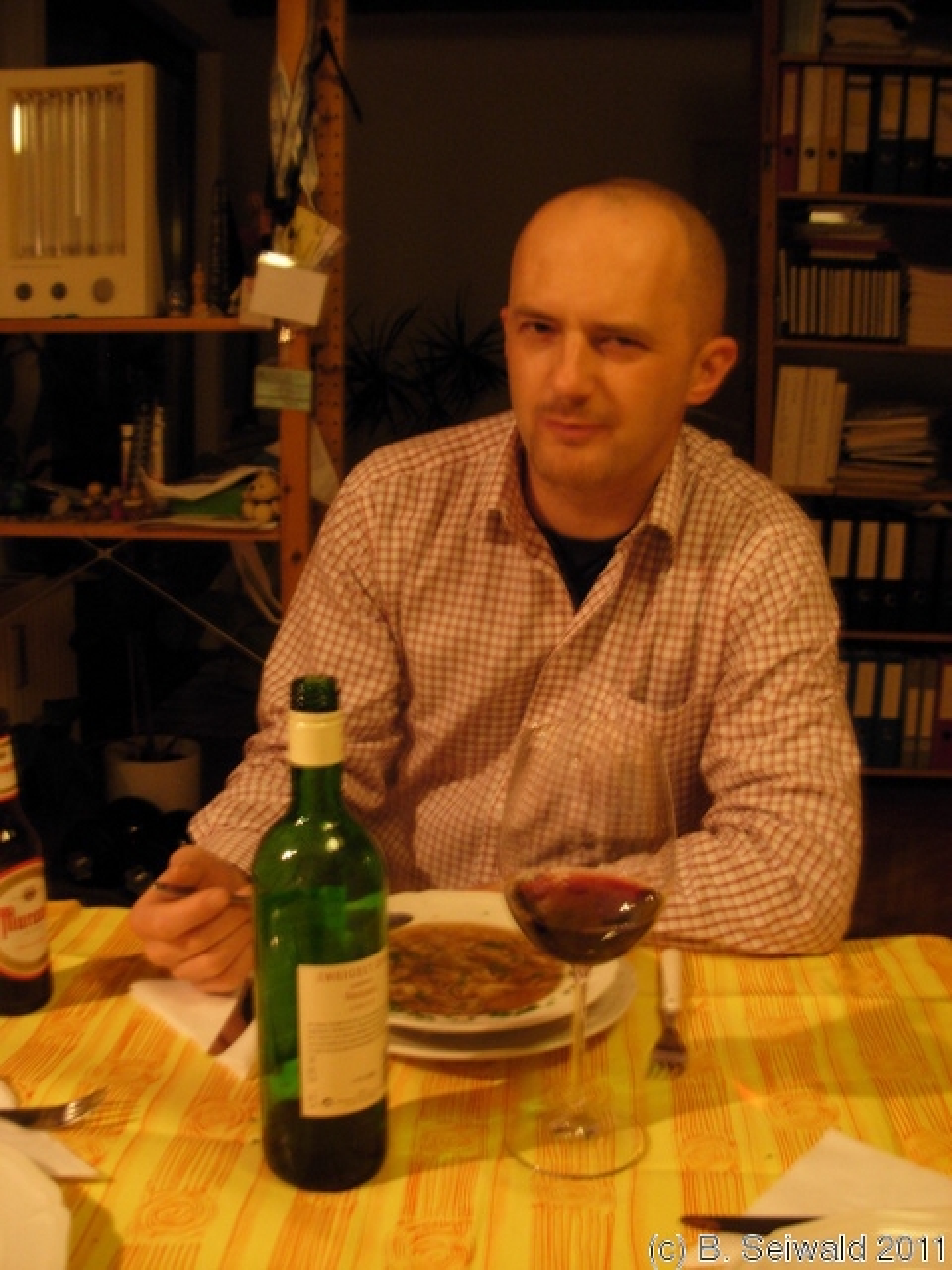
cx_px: 476
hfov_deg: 37.7
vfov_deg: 49.0
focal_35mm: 38
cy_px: 635
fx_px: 1393
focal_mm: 6.3
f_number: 2.9
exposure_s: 1/2.2
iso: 200
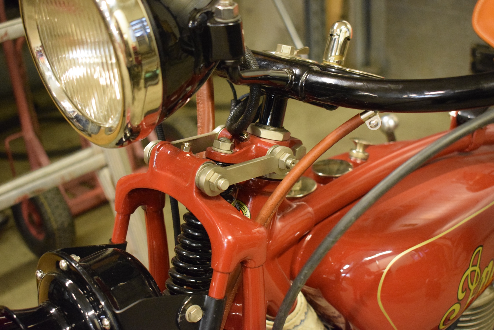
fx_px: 700
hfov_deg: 38.9
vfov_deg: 26.5
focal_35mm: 51
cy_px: 165
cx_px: 247
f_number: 5
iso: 5000
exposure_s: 1/60
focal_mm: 34
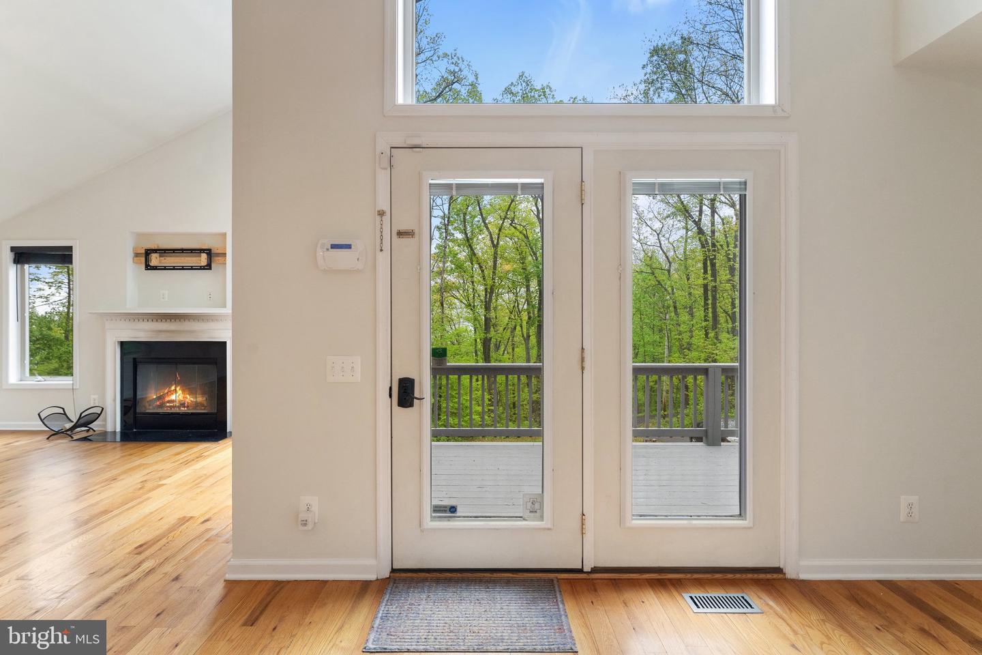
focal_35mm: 17
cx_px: 491
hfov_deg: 94.0
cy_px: 328
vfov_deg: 71.1
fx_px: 458
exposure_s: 1/30
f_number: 8
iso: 640
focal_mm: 16.8
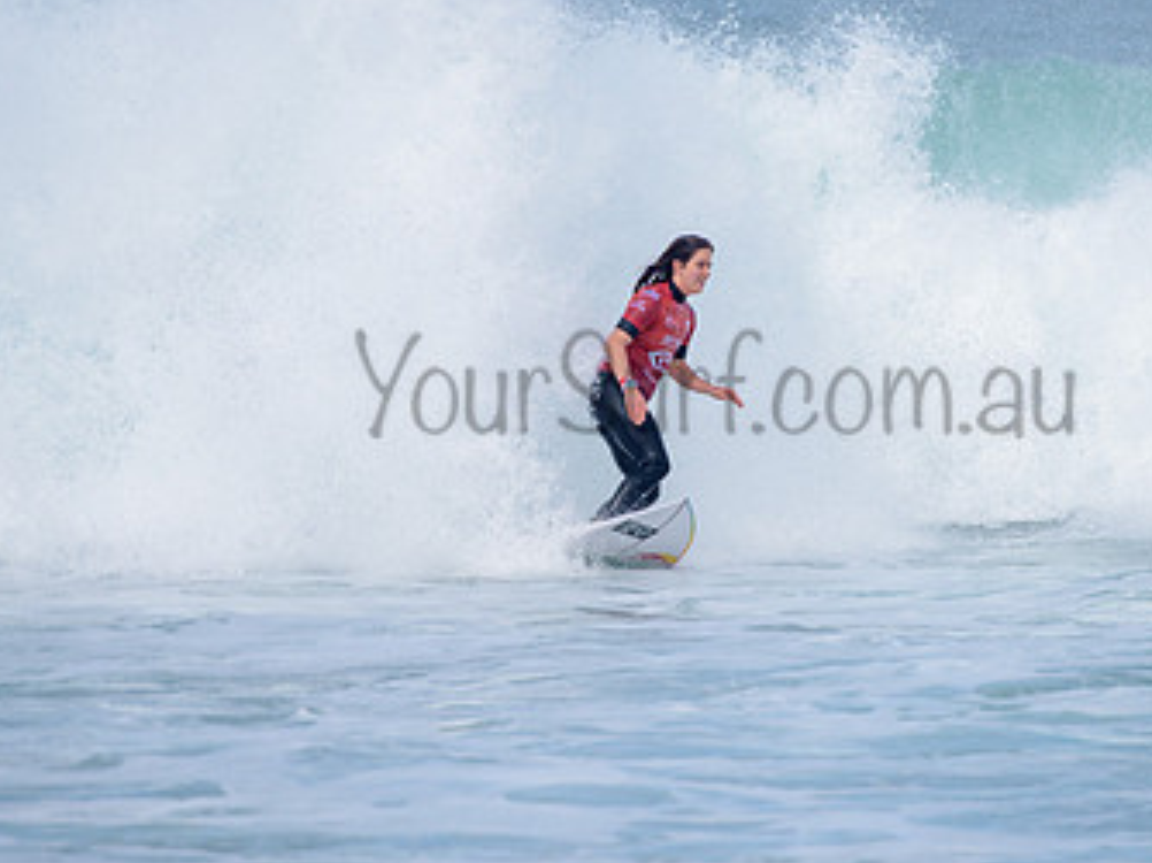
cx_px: 711
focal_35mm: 836
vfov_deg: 1.8
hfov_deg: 2.4
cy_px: 354
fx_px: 27802
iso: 250
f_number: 6.3
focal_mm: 500
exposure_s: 1/2500
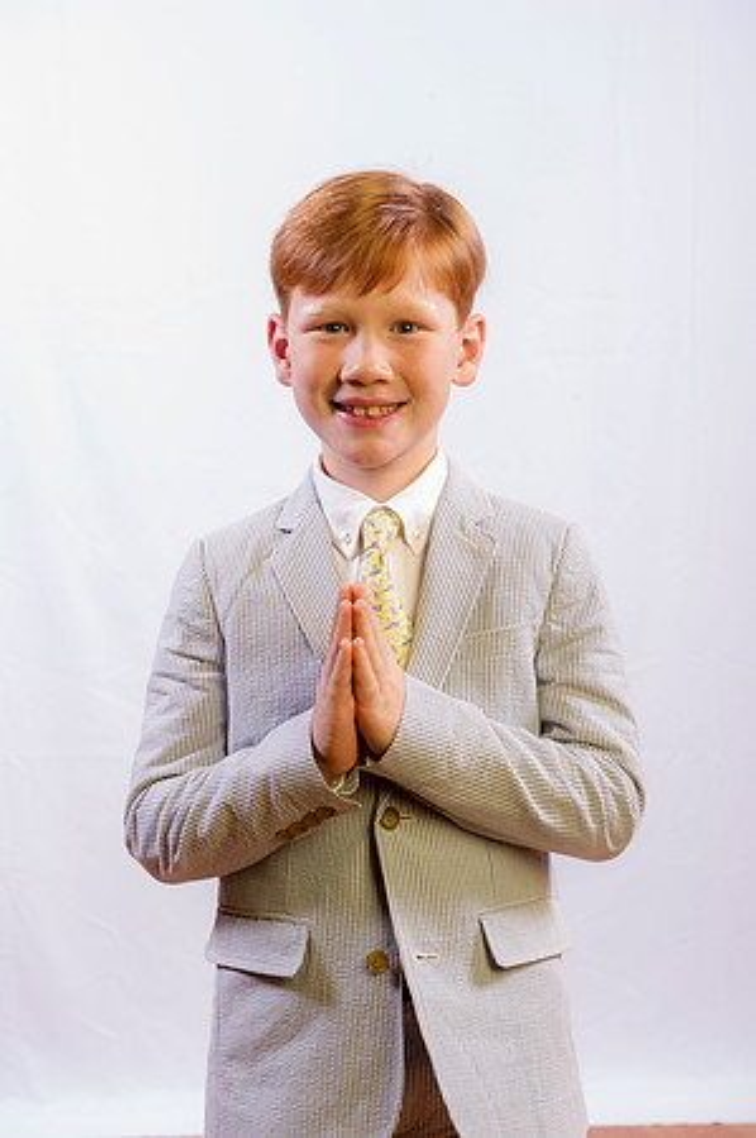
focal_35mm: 62
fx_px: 1957
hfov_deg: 21.9
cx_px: 378
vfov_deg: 32.4
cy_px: 569
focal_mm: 62
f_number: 8
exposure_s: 1/160
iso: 100
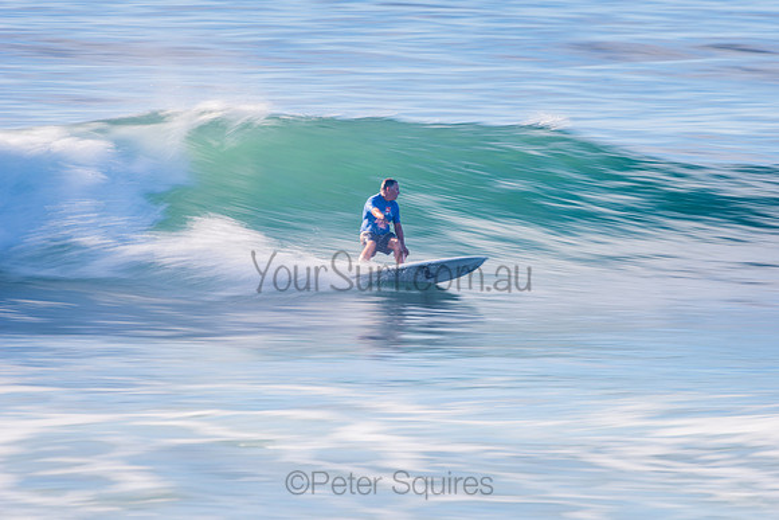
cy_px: 260
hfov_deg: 4.1
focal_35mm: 500
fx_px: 10821
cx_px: 390
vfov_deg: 2.8
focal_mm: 500
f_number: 10
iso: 31
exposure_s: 1/20
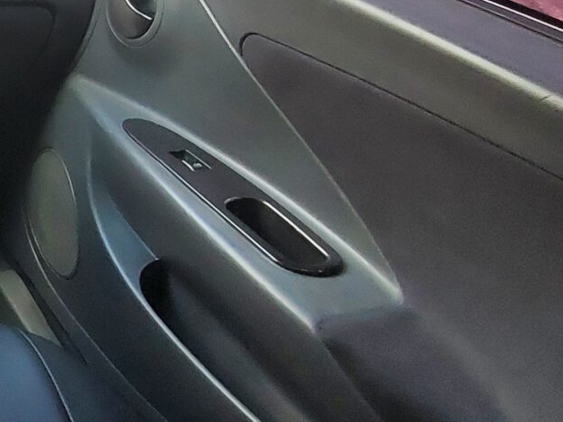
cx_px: -457
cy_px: -5
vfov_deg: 26.0
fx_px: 862
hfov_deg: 21.9
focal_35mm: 53
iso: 100
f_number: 2.2
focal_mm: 1.8
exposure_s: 1/85
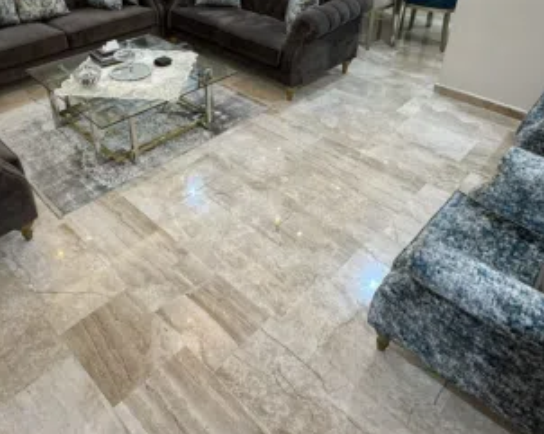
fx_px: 466
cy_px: 104
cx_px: 238
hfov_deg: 60.3
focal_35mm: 29
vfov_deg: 47.9
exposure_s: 1/100
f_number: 2.2
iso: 125
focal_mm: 2.22
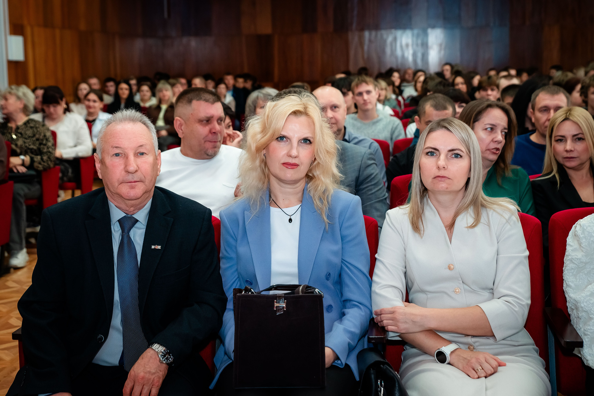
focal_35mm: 56
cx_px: 291
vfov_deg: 24.3
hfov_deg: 35.8
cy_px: 159
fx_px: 919
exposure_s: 1/125
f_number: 3.5
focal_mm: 46
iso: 1250
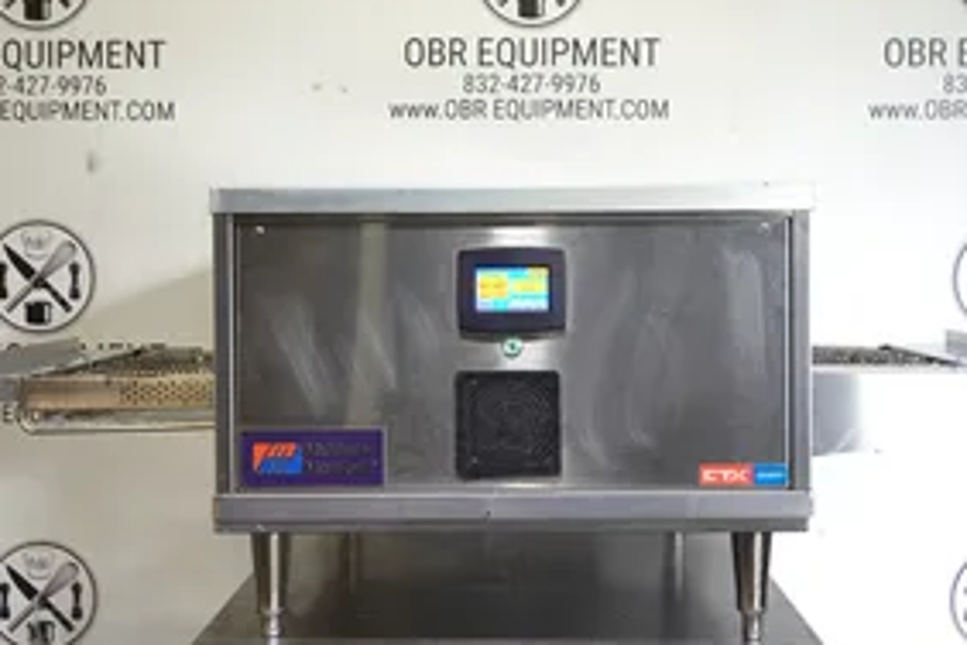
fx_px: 1182
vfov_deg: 30.5
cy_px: 269
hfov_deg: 44.5
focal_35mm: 44
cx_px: 508
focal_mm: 11.52
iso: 64
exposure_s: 1/6
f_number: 3.5
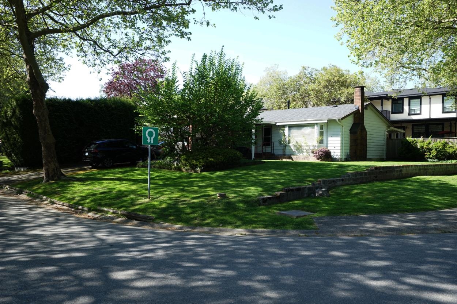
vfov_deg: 42.3
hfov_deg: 60.3
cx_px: 228
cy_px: 152
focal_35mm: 31
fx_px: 393
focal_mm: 31
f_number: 9
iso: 320
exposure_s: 1/100
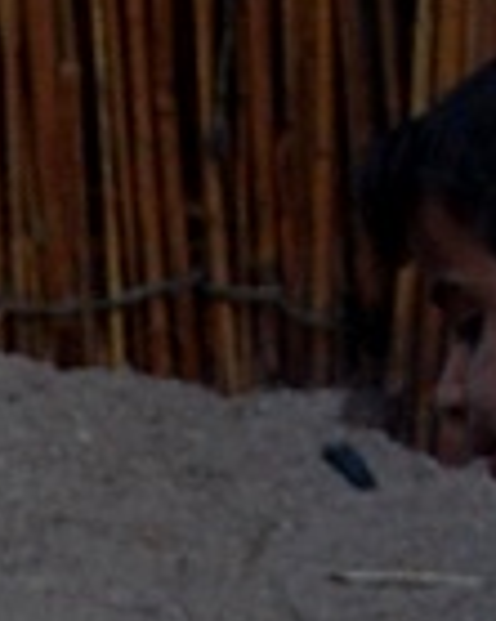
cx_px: -1037
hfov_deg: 2.9
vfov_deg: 3.6
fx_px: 9791
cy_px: 1586
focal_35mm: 533
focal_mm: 50
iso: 400
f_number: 5.6
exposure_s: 1/60.2
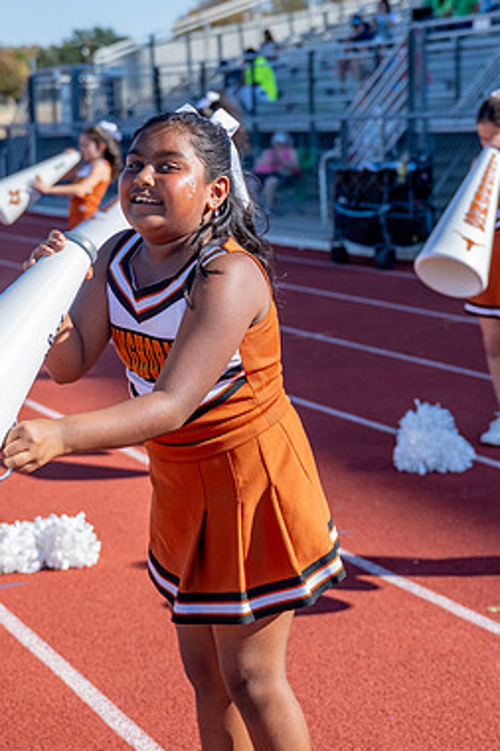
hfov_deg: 17.5
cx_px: 249
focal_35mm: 78
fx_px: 1626
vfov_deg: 25.9
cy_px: 250
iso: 250
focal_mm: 36
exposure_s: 1/3200
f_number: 2.8
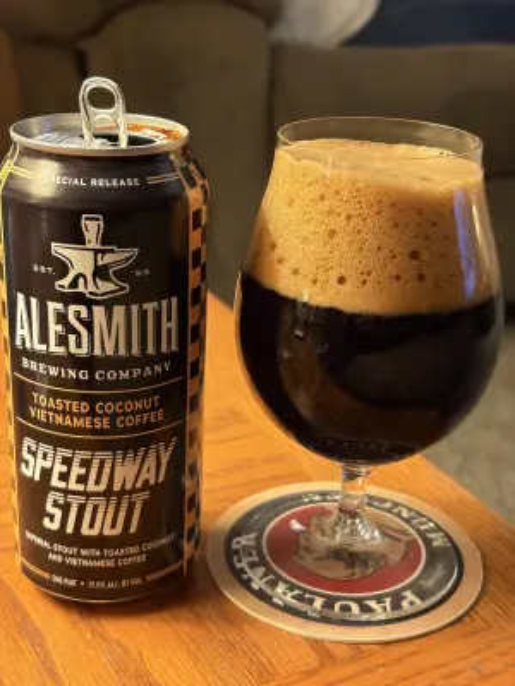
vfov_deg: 36.8
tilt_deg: -21.9
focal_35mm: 52
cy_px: 343
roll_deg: -3.3
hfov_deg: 28.0
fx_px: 1032
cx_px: 258
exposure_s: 1/30
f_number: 1.6
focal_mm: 5.96
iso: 250
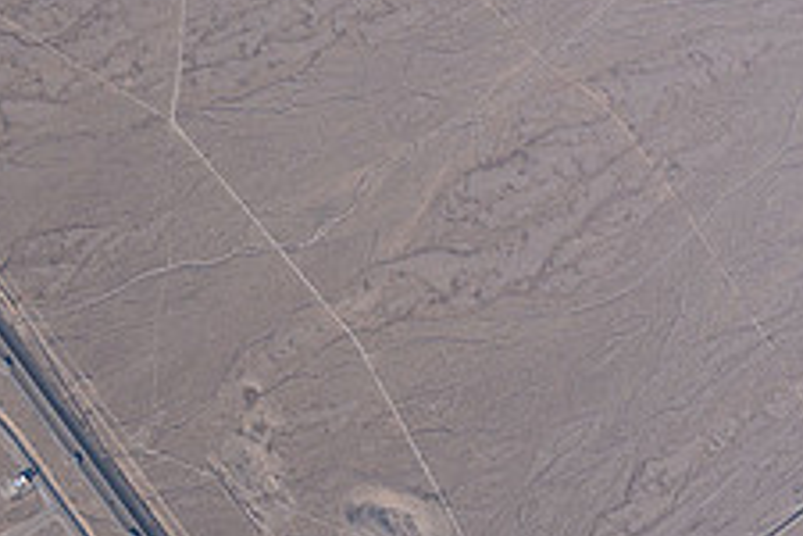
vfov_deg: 21.8
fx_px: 1383
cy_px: 348
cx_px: -11
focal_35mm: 62
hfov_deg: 30.0
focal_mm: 24
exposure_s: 1/2000
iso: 800
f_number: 8
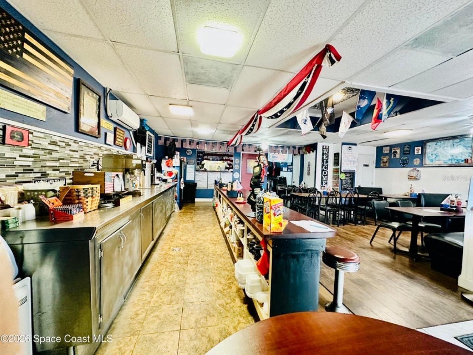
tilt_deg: -1.7
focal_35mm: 14
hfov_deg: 102.0
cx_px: 236
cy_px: 178
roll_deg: -2.0
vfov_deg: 85.7
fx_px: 191
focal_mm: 2.22
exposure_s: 1/60
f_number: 2.2
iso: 500
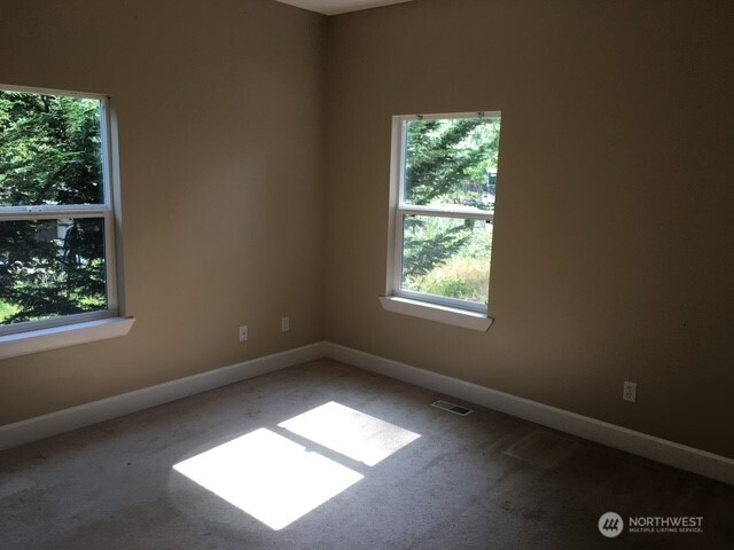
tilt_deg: -10.6
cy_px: 275
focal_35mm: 29
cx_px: 367
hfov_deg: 61.7
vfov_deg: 48.2
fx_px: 615
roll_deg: -1.8
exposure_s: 1/100
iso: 32
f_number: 2.2
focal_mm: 4.15
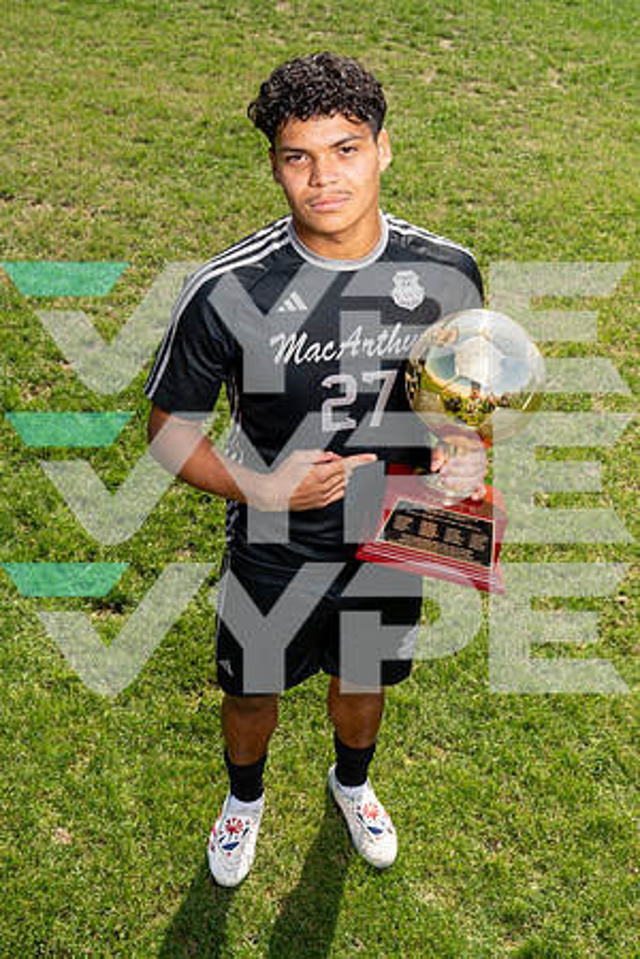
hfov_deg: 31.9
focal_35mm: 42
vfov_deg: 46.4
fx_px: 1120
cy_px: 480
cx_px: 320
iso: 100
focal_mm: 42
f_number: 9
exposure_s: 1/200
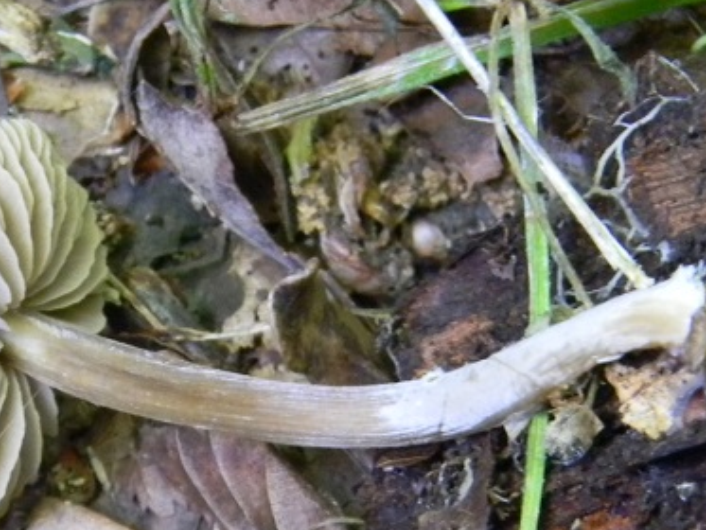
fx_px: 3632
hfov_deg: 11.1
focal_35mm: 178
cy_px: 437
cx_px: 288
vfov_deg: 8.3
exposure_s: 1/7.6
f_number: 4.5
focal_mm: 15.1
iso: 400
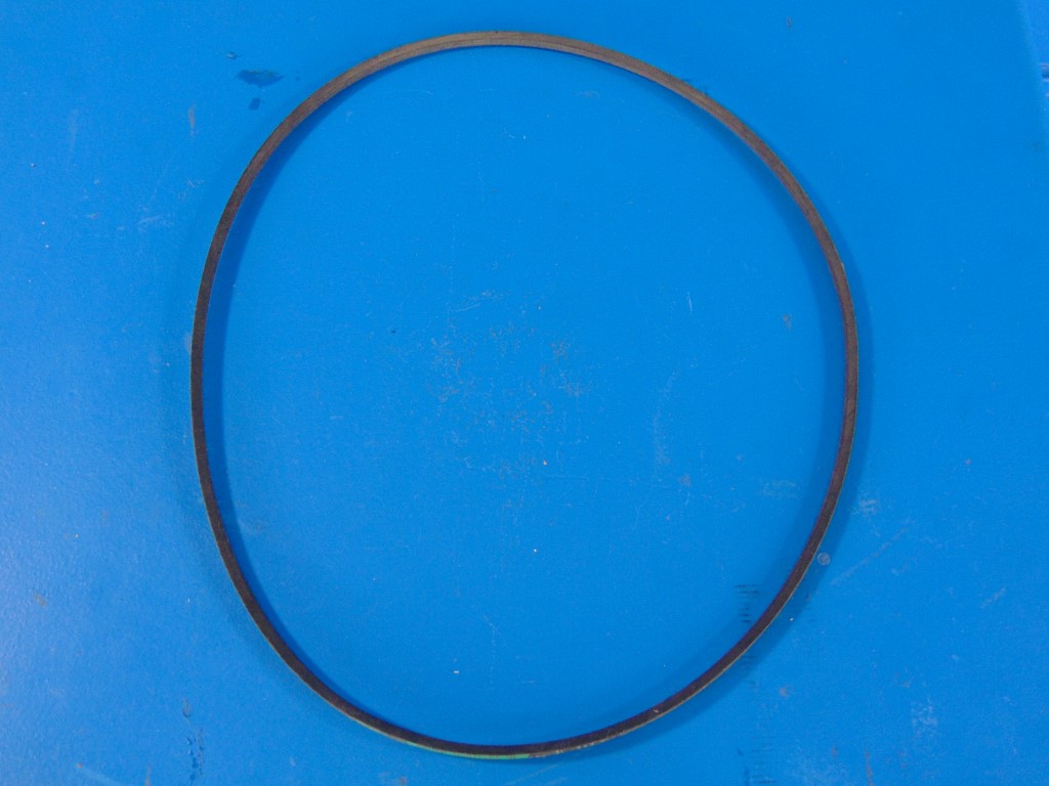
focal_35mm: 39
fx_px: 1182
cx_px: 524
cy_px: 393
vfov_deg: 36.8
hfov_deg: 47.9
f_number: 3.3
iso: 200
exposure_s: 1/30
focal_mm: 6.9
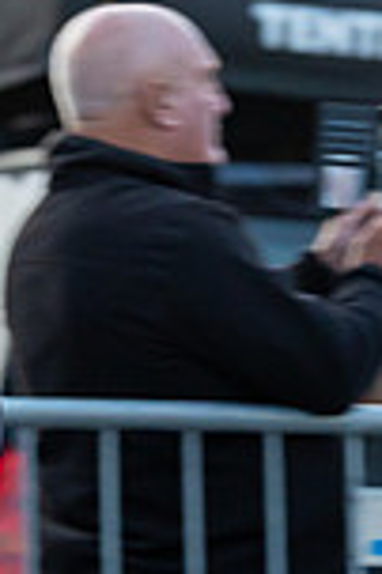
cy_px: 608
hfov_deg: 1.9
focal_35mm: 704
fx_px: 11230
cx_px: -7
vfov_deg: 2.9
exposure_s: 1/640
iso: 1000
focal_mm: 134
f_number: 3.2
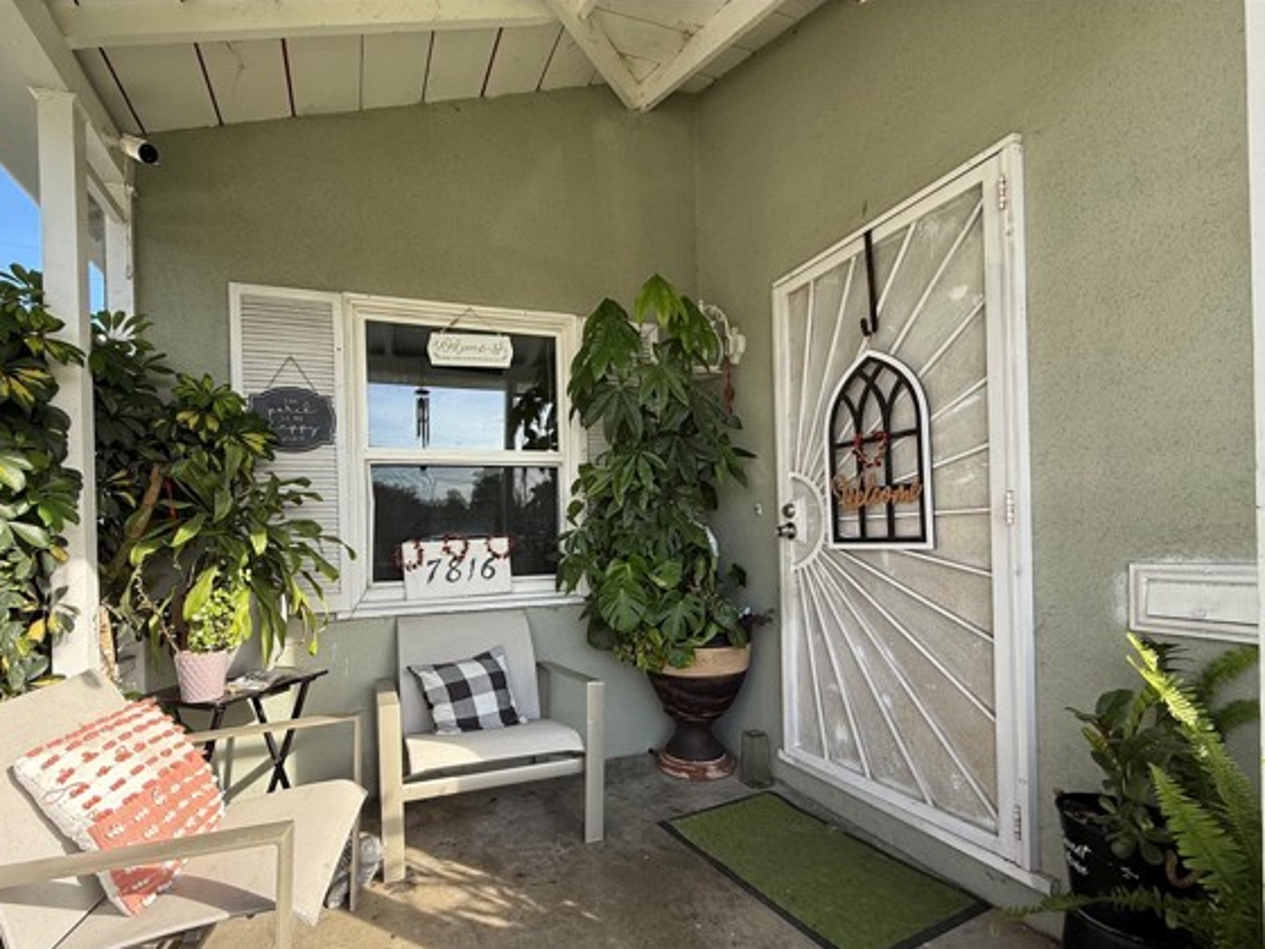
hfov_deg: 94.0
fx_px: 585
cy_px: 540
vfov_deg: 77.7
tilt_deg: +0.3
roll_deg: +1.9
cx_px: 551
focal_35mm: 16
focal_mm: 2.22
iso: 50
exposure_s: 1/393
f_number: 2.2
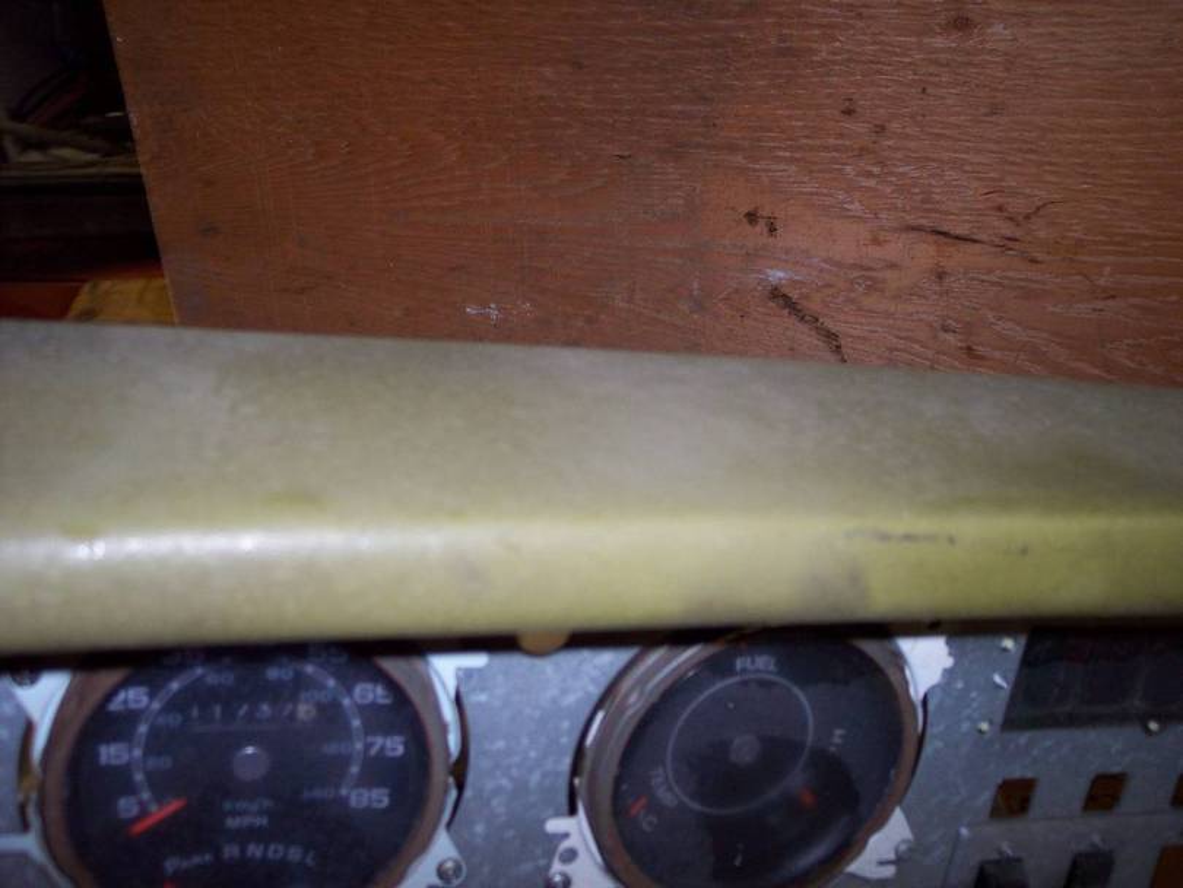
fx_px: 1299
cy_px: 444
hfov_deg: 49.0
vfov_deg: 37.7
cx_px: 592
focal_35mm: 38
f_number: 2.8
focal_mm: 8
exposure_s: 1/30
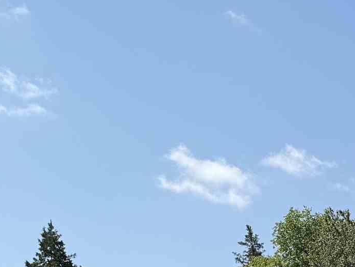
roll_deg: -0.3
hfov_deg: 18.3
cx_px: 253
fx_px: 1098
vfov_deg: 12.6
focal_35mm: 107
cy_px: 486
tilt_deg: -0.7
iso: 80
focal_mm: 6.76
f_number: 1.78
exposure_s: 1/4975
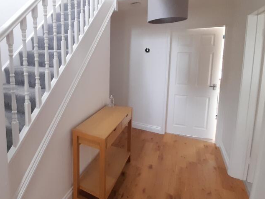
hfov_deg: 75.2
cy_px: 64
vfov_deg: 61.6
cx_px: 78
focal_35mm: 21
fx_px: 161
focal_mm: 1.42
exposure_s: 1/25
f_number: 2.2
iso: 200
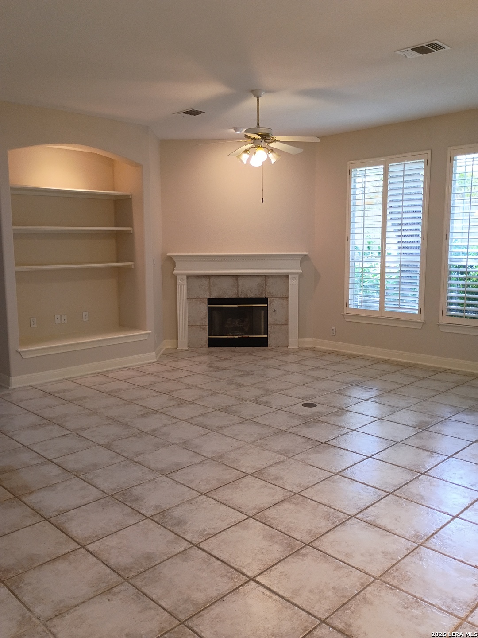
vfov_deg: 61.7
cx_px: 239
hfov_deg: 48.2
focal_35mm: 29
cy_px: 319
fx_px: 534
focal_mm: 4.27
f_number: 1.8
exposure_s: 1/60
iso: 396
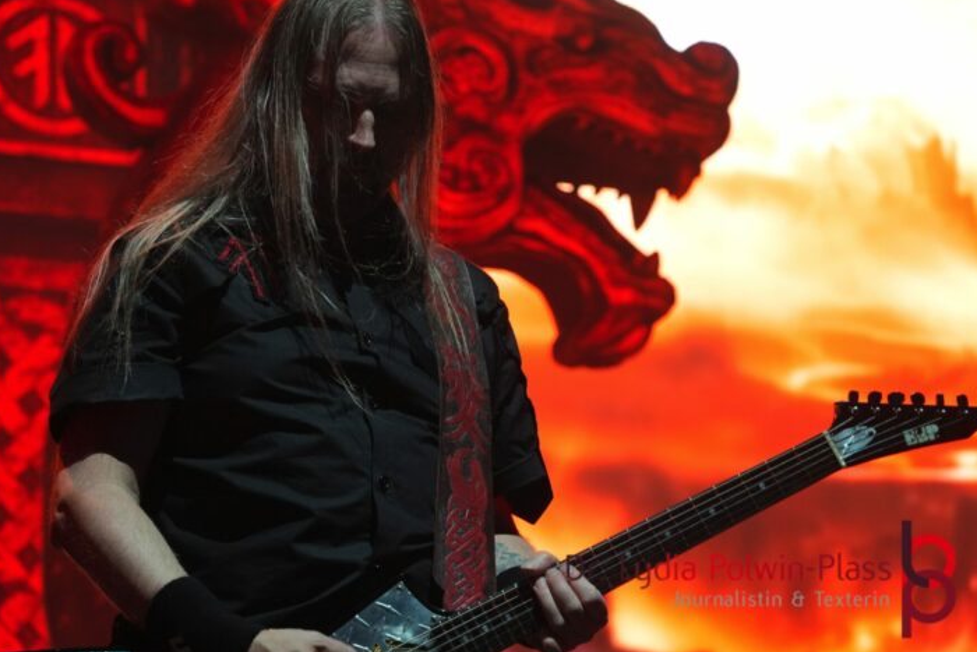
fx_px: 4602
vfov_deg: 8.1
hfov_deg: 12.1
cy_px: 331
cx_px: 475
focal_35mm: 170
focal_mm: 103
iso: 1600
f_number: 5.6
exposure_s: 1/160
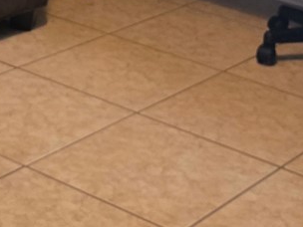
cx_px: 113
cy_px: -194
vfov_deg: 11.3
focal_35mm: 121
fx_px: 1059
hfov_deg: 16.3
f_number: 1.7
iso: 1000
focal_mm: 6.3
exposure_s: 1/60
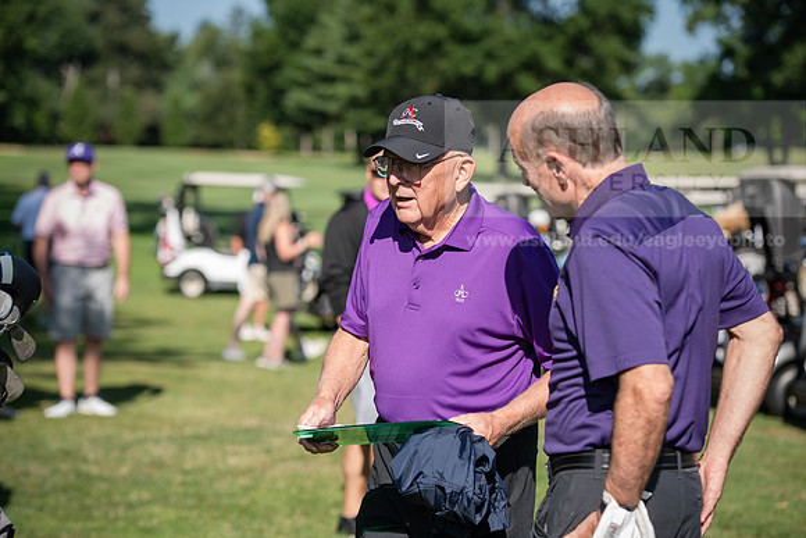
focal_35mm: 102
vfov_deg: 13.4
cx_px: 403
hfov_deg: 20.0
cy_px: 269
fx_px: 2284
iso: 100
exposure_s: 1/640
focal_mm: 102
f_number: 3.5
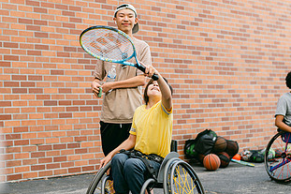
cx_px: 113
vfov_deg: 20.6
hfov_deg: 30.4
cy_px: 85
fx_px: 533
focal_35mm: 66
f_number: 2
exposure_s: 1/800
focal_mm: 35
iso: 100
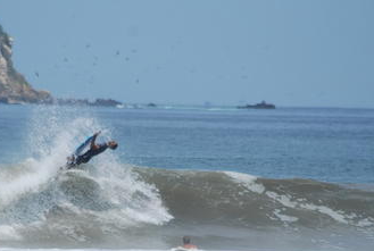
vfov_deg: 1.8
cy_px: 200
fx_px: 7830
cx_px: 115
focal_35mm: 752
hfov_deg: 2.7
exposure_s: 1/640
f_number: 5.6
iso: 100
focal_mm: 300
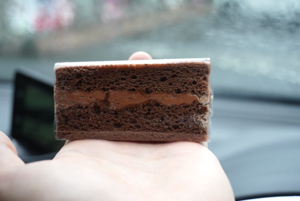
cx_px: 150
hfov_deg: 31.2
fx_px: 538
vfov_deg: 21.1
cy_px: 100
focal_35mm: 64
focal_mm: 43
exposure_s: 1/80
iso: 250
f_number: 5.6
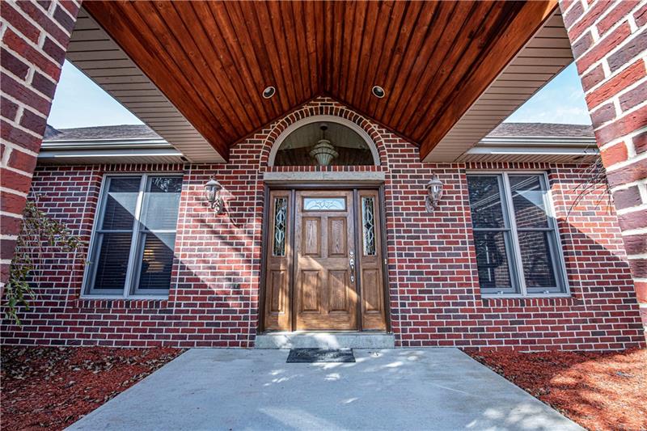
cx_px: 324
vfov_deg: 81.2
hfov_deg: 104.3
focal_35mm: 14
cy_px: 216
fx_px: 252
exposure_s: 1/100
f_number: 10
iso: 500
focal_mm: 14
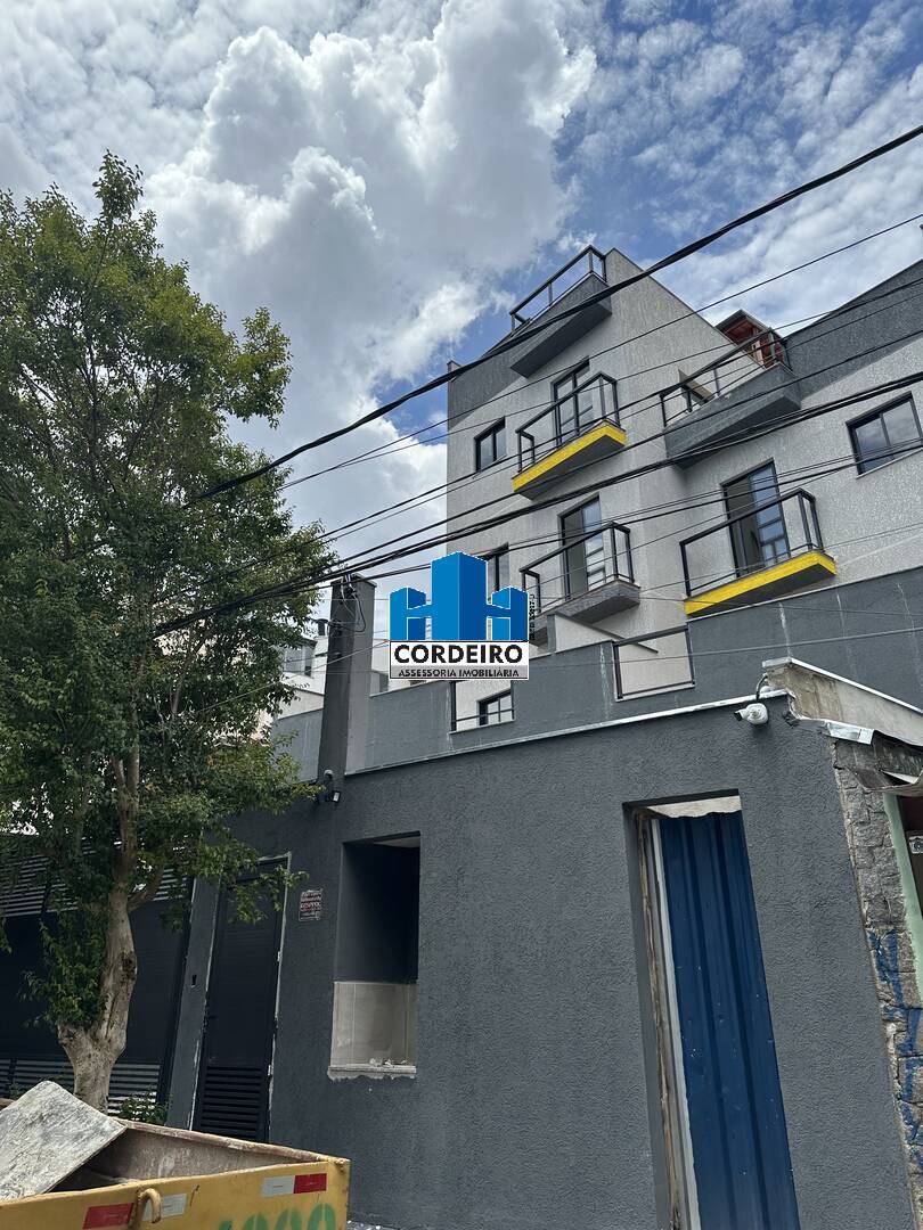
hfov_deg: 56.8
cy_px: 615
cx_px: 462
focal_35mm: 24
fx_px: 853
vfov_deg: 71.6
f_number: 1.78
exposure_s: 1/5848
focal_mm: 6.86
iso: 80
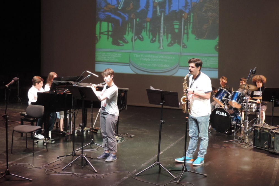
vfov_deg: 25.5
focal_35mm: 53
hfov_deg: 37.5
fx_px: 411
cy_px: 82
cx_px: 141
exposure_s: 1/13
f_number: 3.6
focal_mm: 8.9
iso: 500
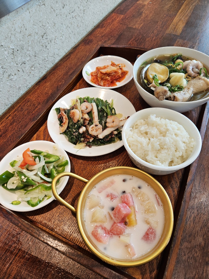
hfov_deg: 58.9
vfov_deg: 73.9
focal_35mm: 23
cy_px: 140
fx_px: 185
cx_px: 104
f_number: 1.8
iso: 80
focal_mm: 5.4
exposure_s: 1/120
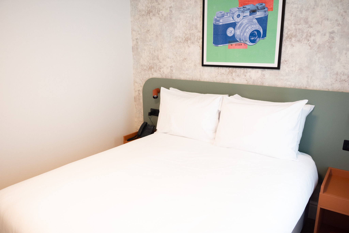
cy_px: 116
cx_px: 174
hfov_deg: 67.4
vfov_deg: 47.9
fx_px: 262
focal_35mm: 27
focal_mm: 18
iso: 800
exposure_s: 1/50
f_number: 2.8
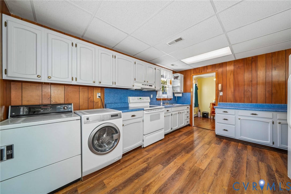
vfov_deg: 89.9
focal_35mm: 12
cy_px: 97
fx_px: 97
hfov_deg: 112.6
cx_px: 146
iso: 200
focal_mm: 12
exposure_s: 1/5
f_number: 8
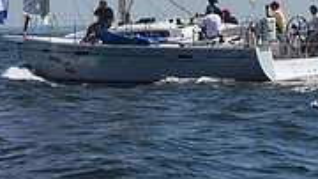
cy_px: -324
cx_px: 54
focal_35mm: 236
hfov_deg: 9.1
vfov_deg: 4.9
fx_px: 1989
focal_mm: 70
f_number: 11
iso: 320
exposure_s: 1/1250
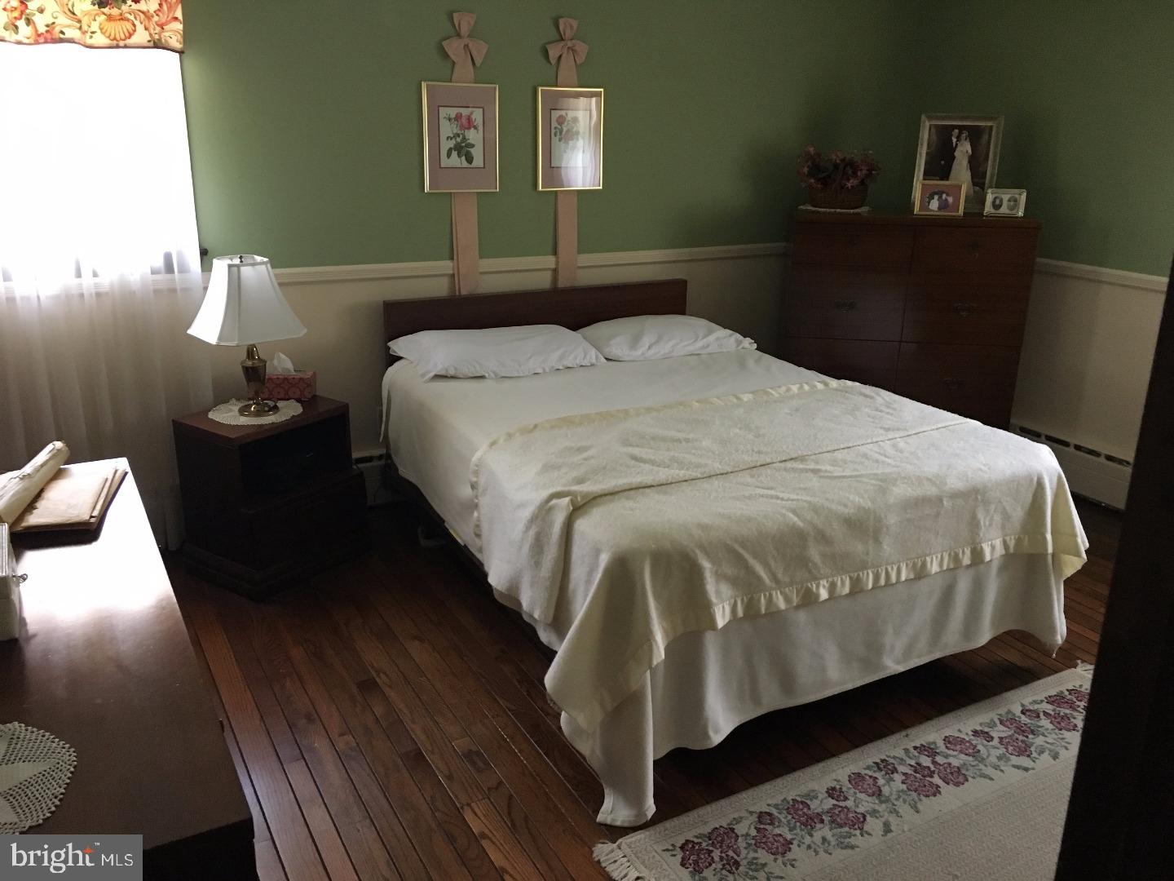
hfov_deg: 61.7
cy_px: 440
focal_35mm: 29
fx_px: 984
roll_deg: -1.0
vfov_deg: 48.2
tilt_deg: -17.4
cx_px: 587
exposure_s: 1/30
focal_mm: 4.15
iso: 200
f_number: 2.2
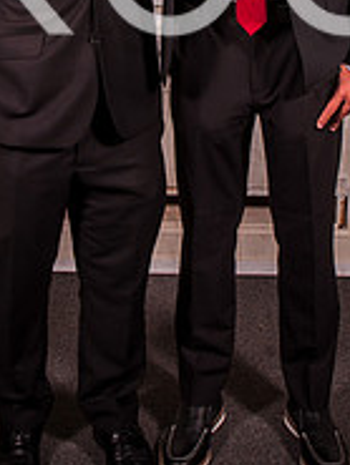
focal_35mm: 105
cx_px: 190
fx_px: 1414
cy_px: -35
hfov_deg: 14.1
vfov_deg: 18.1
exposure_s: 1/125
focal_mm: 30
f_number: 14
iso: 200
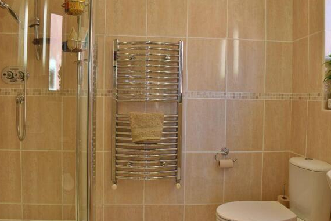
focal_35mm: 31
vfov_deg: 42.4
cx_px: 173
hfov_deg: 60.2
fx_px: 285
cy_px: 108
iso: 100
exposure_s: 1/5
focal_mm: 18
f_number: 13
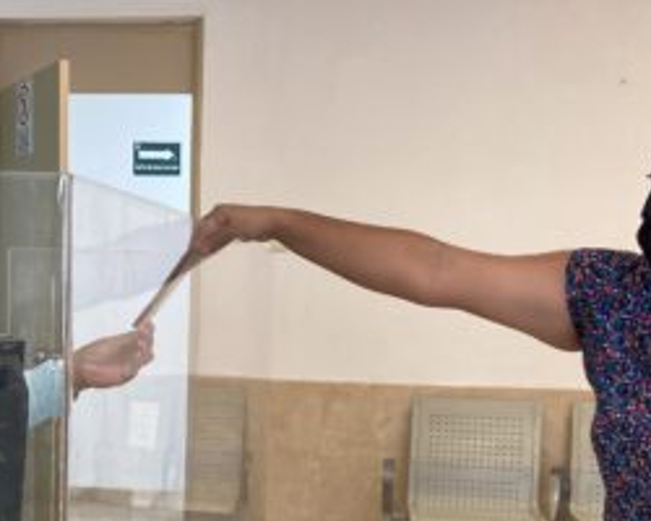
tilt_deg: -8.6
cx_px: 190
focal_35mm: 61
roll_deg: -2.5
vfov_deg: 24.3
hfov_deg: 30.6
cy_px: 461
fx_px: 1175
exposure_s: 1/120
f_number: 1.8
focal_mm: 4.25
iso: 100
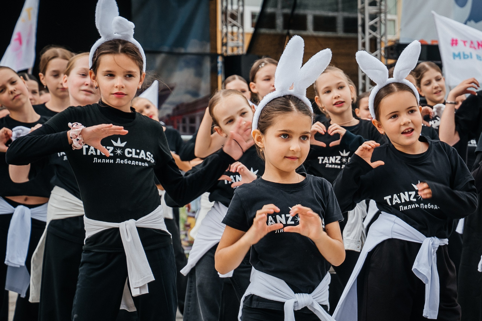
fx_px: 1697
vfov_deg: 10.8
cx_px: 554
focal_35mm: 127
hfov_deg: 15.7
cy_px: 237
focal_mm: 55
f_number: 5.6
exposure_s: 1/250
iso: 110
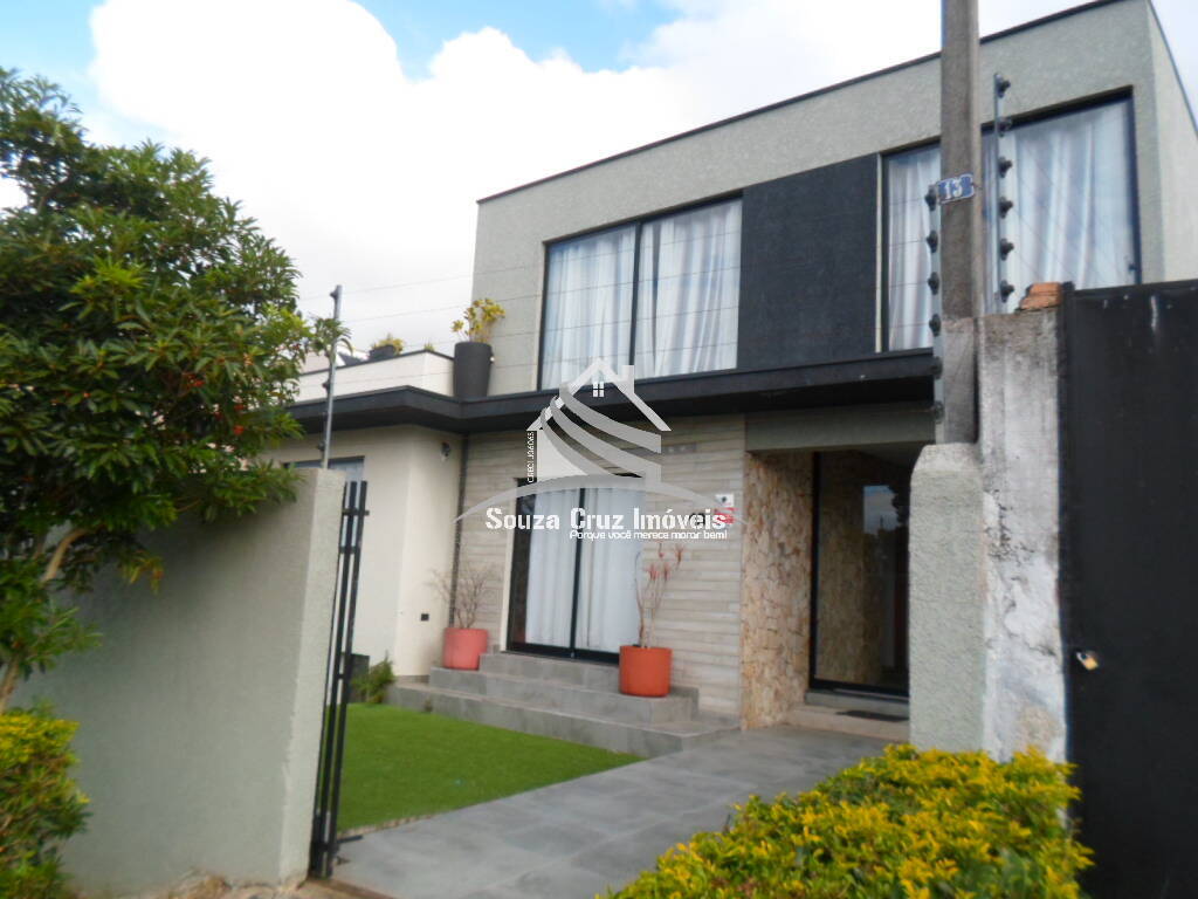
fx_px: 865
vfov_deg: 54.9
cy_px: 450
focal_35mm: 25
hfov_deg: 69.4
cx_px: 599
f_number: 2.5
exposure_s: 1/750
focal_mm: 4.5
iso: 80
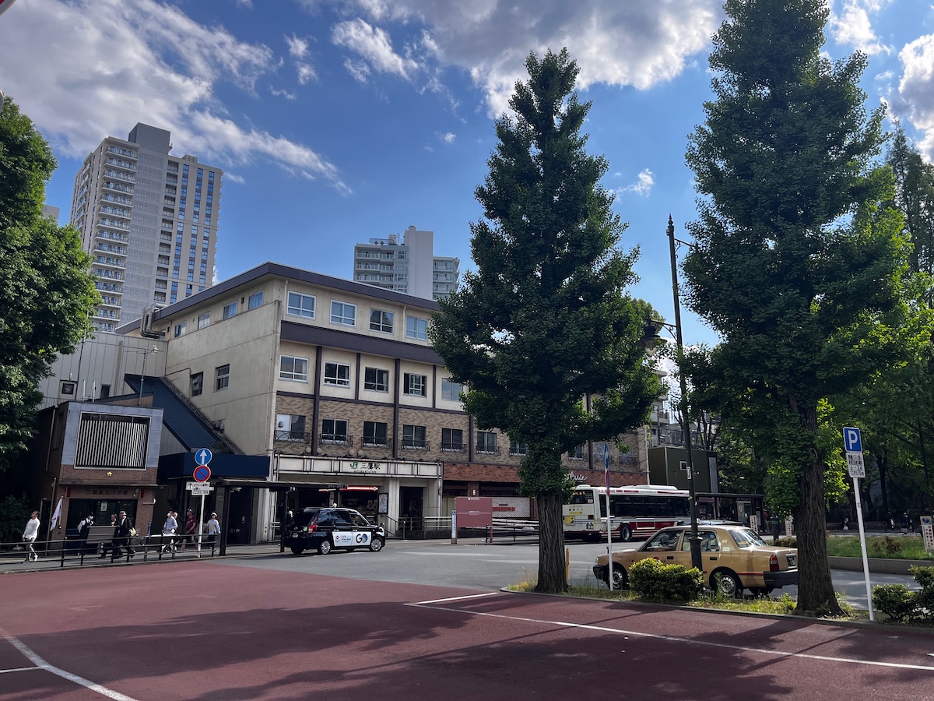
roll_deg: +0.7
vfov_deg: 53.1
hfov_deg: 67.3
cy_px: 350
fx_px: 702
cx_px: 467
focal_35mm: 26
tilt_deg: +13.7
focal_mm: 5.1
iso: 50
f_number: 1.6
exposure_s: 1/3049
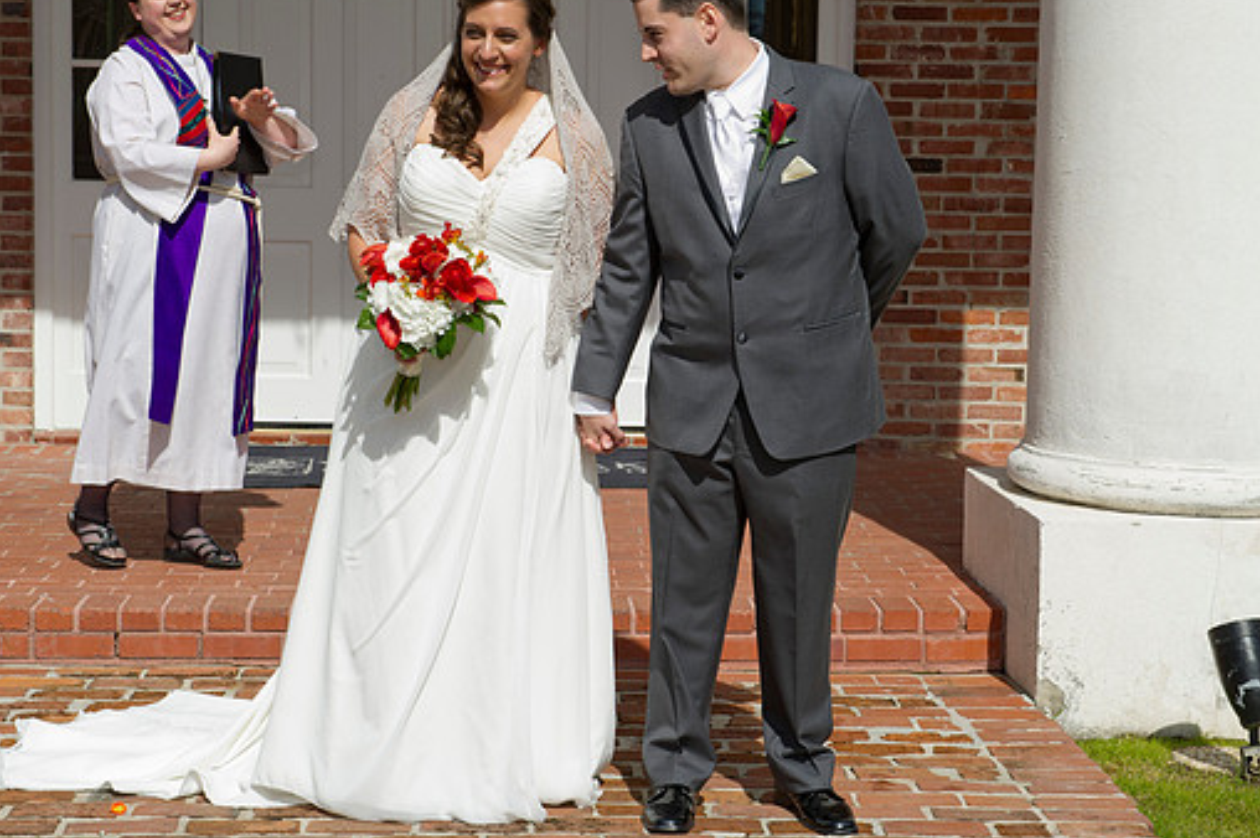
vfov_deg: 17.0
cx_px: 675
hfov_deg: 25.4
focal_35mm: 80
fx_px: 2798
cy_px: 382
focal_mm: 70
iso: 100
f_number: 11
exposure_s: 1/250
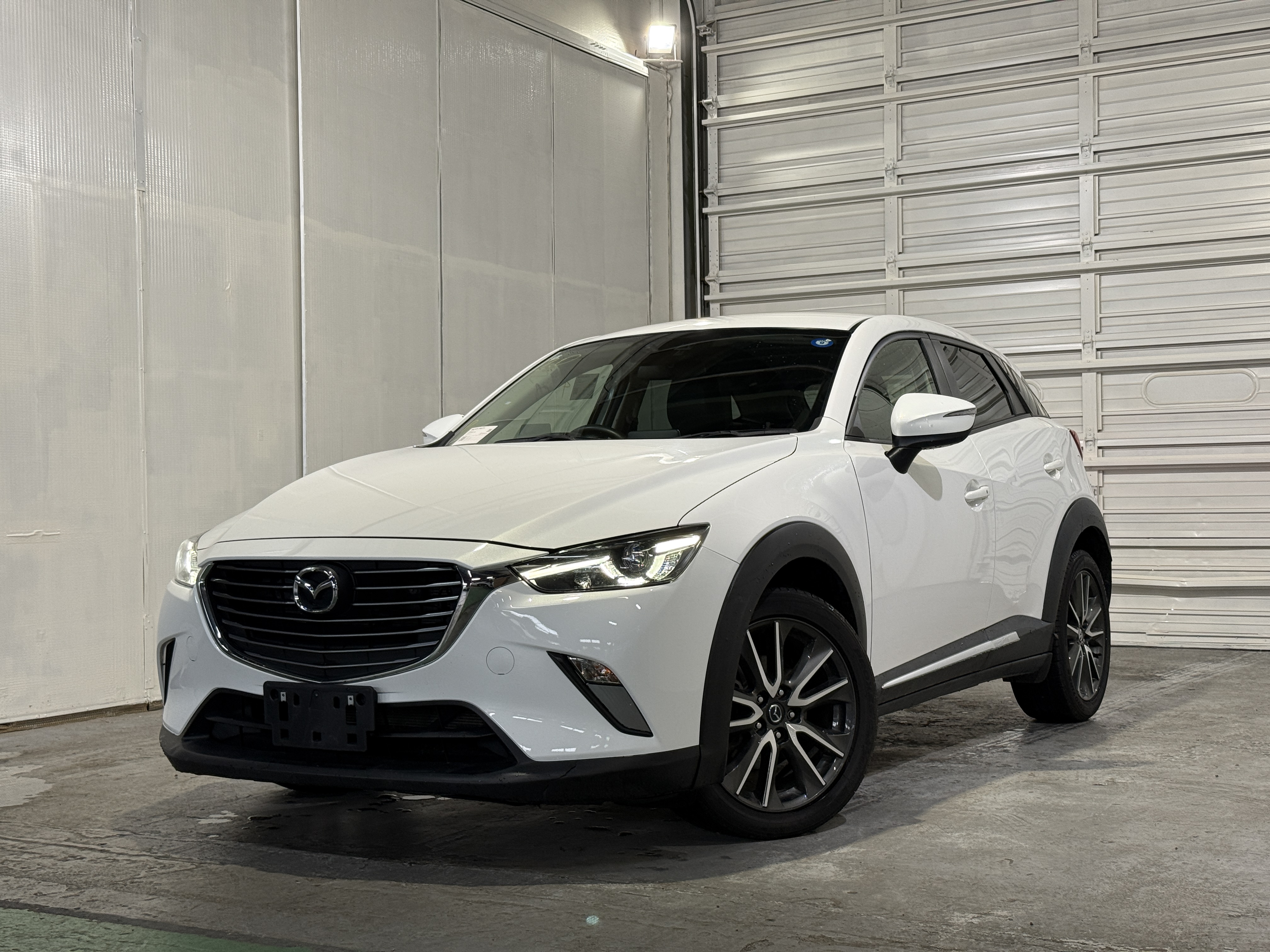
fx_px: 1761
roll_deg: +0.1
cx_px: 635
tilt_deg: +1.1
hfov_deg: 39.7
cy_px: 476
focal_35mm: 48
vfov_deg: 30.3
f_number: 1.78
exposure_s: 1/60
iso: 64
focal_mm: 6.76
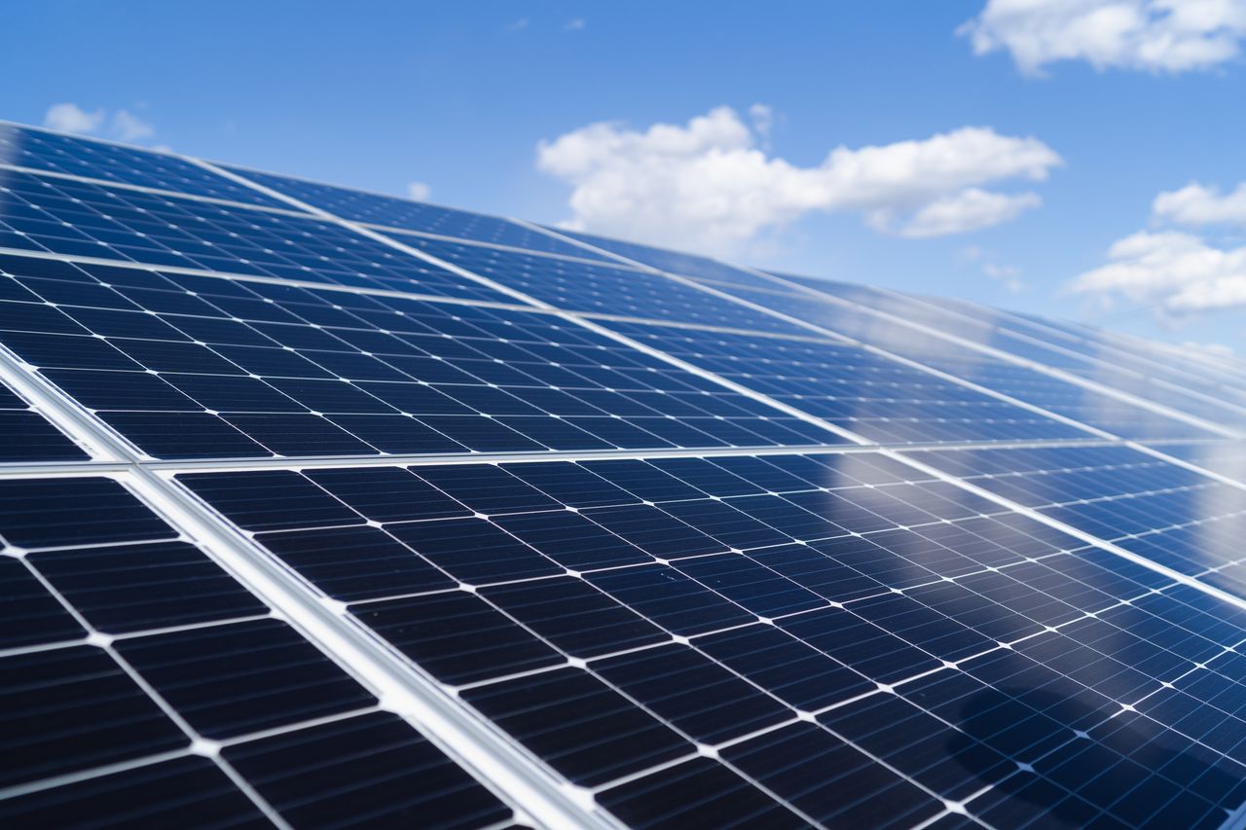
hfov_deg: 54.4
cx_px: 623
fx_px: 1211
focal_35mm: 35
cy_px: 415
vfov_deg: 37.8
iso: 160
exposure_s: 1/4000
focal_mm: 35
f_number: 2.8
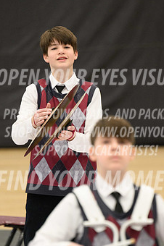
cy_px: 130
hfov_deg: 2.6
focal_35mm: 530
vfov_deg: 3.9
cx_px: 96
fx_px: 3629
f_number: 5.6
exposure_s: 1/250
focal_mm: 400
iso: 6400
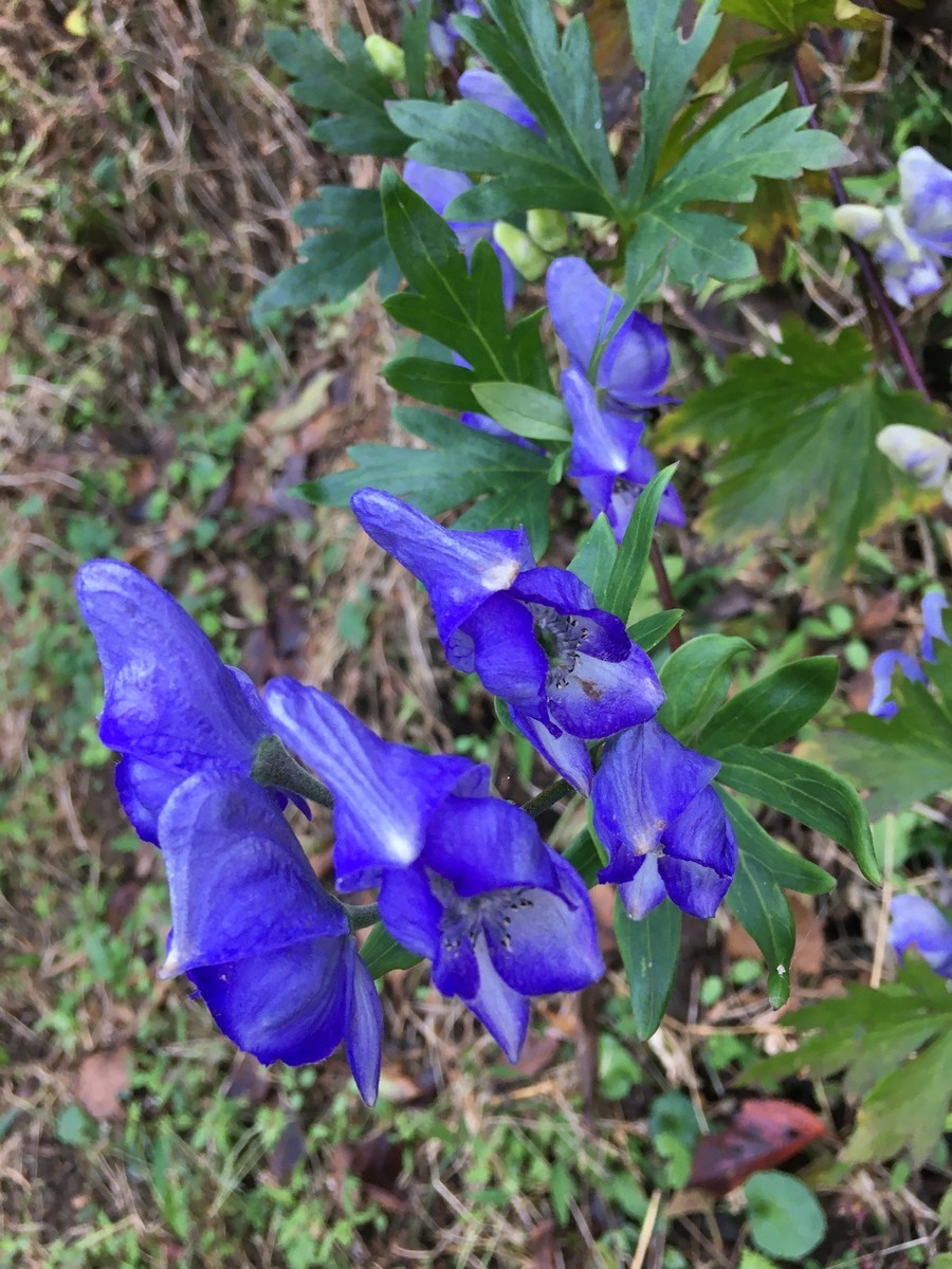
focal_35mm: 29
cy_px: 634
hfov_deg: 48.2
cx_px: 476
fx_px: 1063
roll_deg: +34.3
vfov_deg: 61.7
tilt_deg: -20.6
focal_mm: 4.15
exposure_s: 1/30
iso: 25
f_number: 2.2
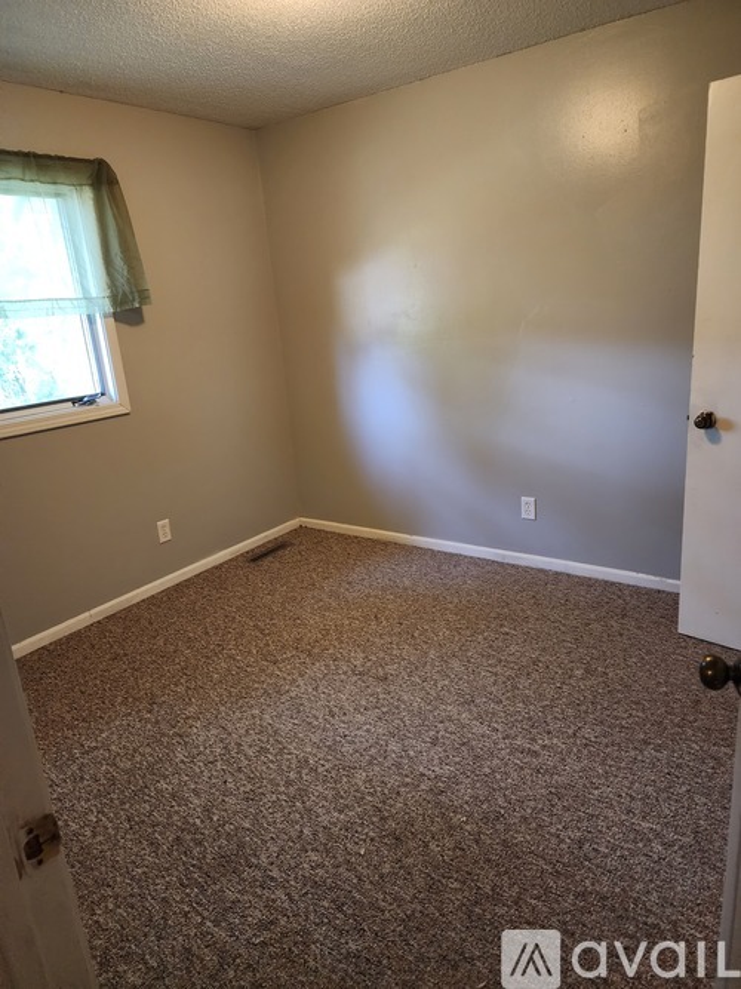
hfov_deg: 58.9
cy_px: 494
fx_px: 657
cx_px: 370
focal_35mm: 23
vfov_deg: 73.9
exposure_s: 1/40
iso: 640
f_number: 1.8
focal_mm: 6.4
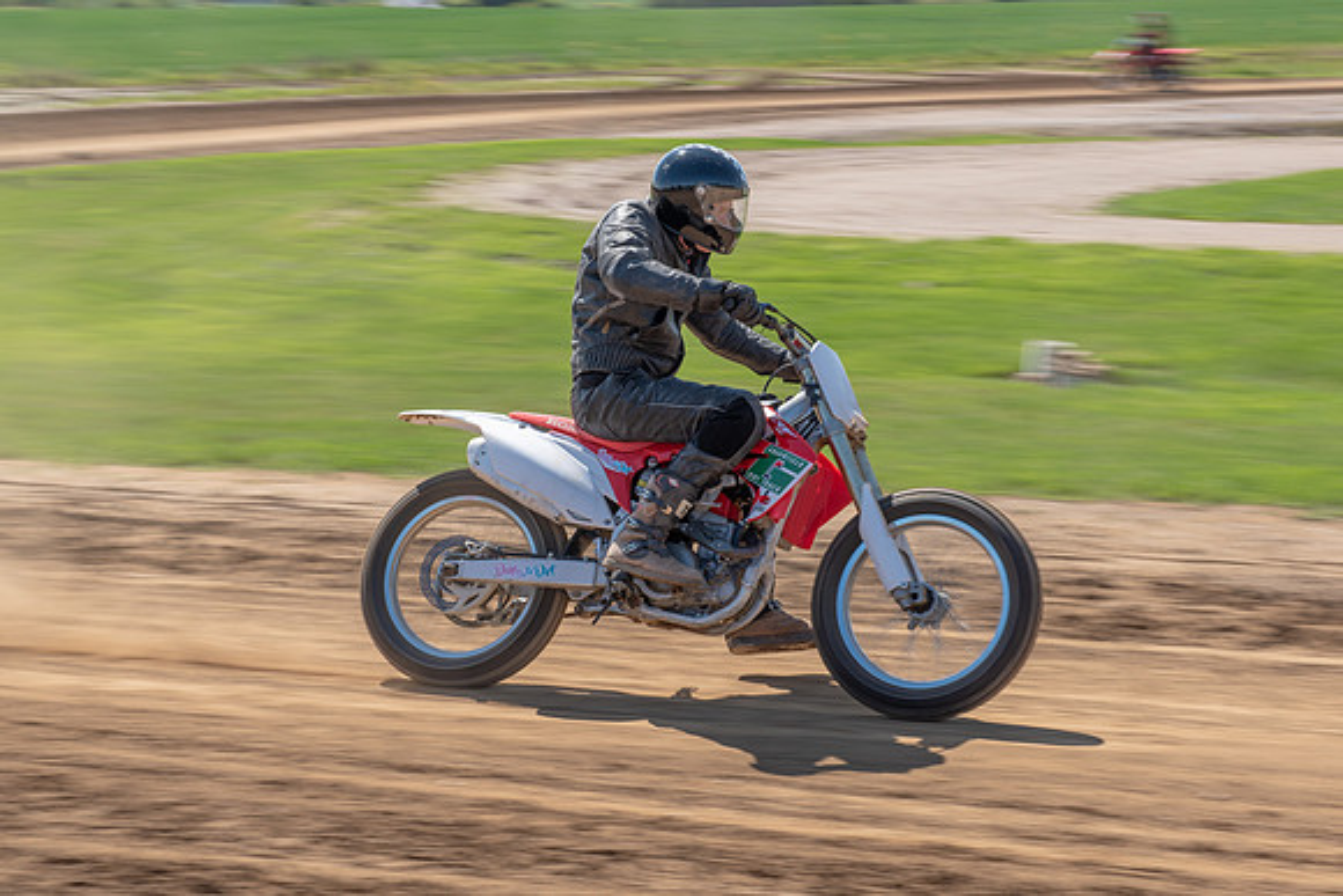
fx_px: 2975
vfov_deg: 17.1
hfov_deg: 25.4
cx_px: 627
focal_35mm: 80
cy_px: 471
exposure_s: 1/160
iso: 100
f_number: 8
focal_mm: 70
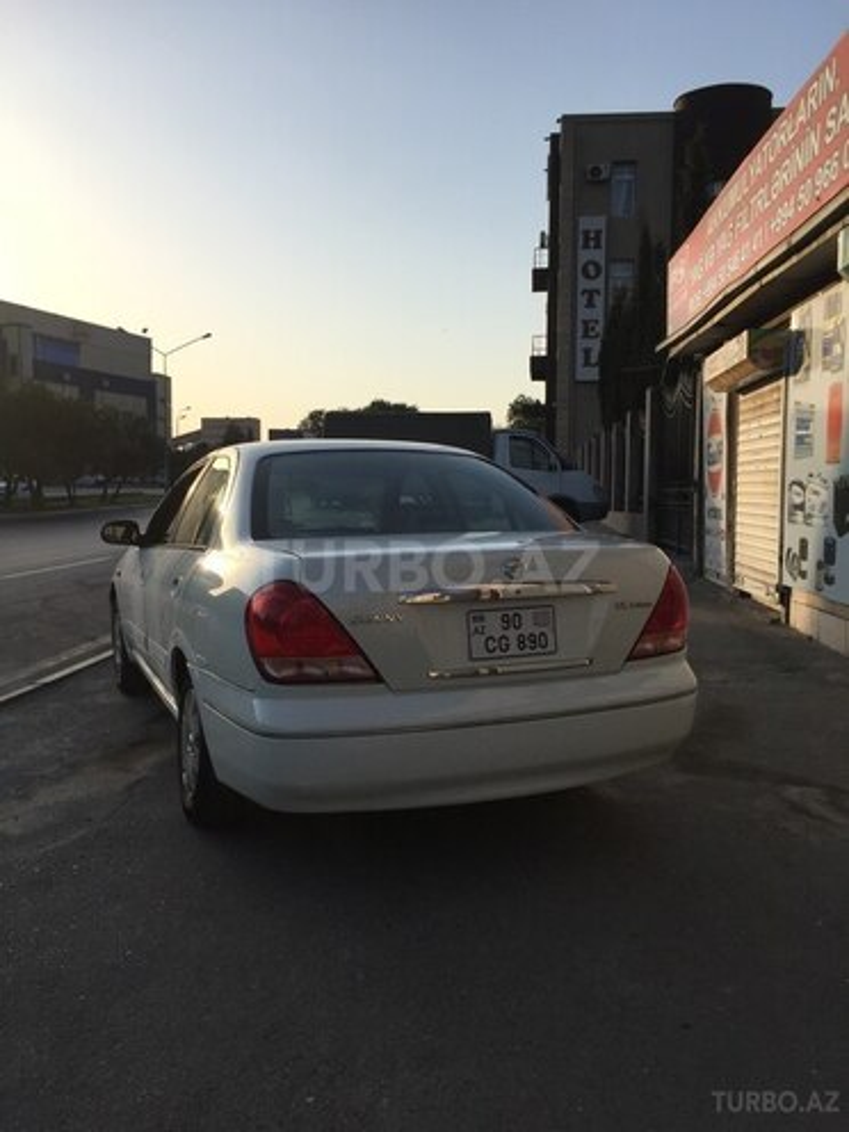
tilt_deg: -3.9
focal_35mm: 29
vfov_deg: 61.7
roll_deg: -0.1
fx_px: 948
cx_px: 424
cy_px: 566
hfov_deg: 48.2
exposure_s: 1/2083
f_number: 2.2
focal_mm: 4.15
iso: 32
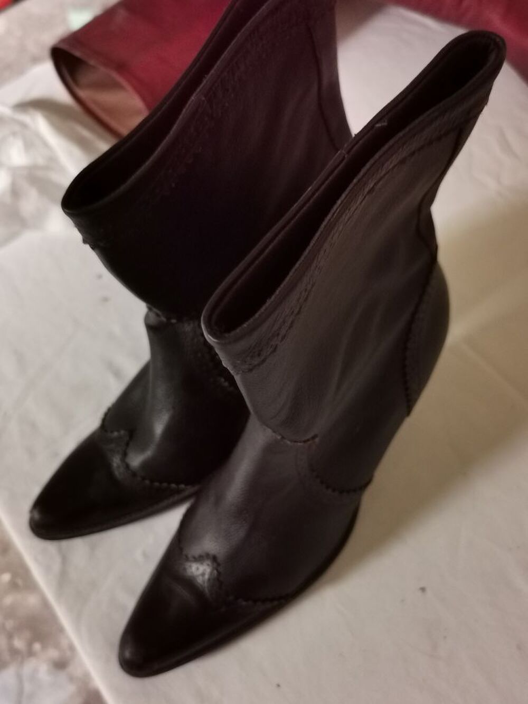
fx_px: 651
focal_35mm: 32
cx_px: 264
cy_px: 352
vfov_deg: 56.8
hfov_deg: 44.2
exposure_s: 1/33.3
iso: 500
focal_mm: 5.56
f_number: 1.6
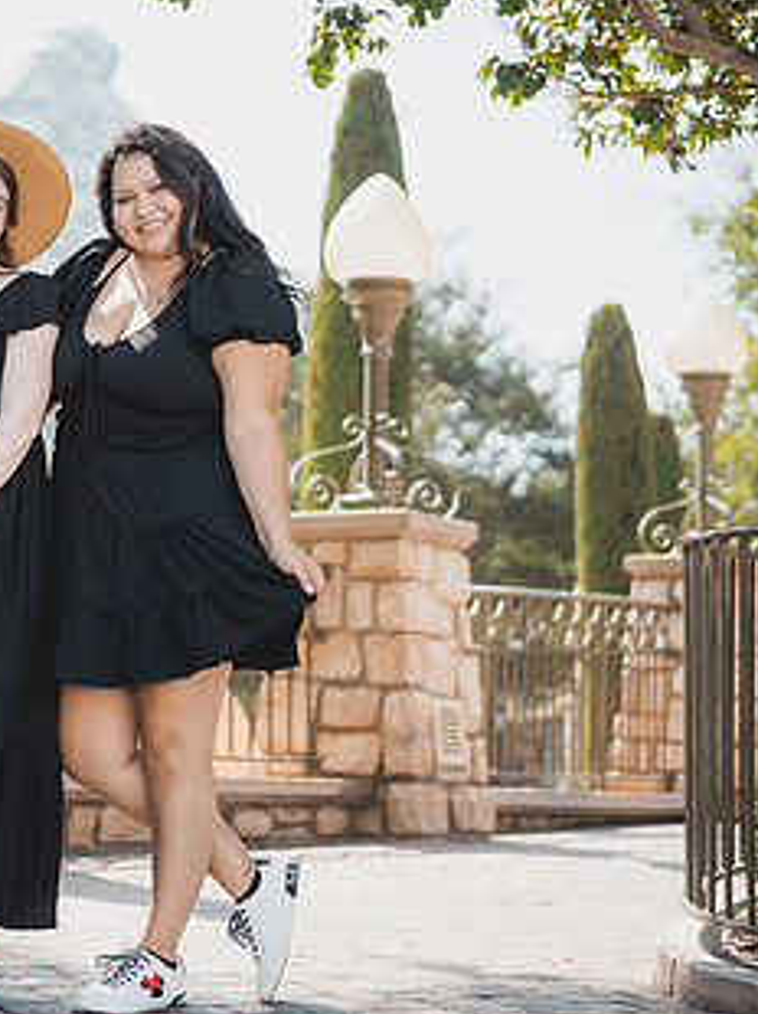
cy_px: 466
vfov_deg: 21.8
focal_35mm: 90
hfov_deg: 16.0
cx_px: -42
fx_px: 2631
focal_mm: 50
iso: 250
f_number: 1.4
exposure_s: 1/4000
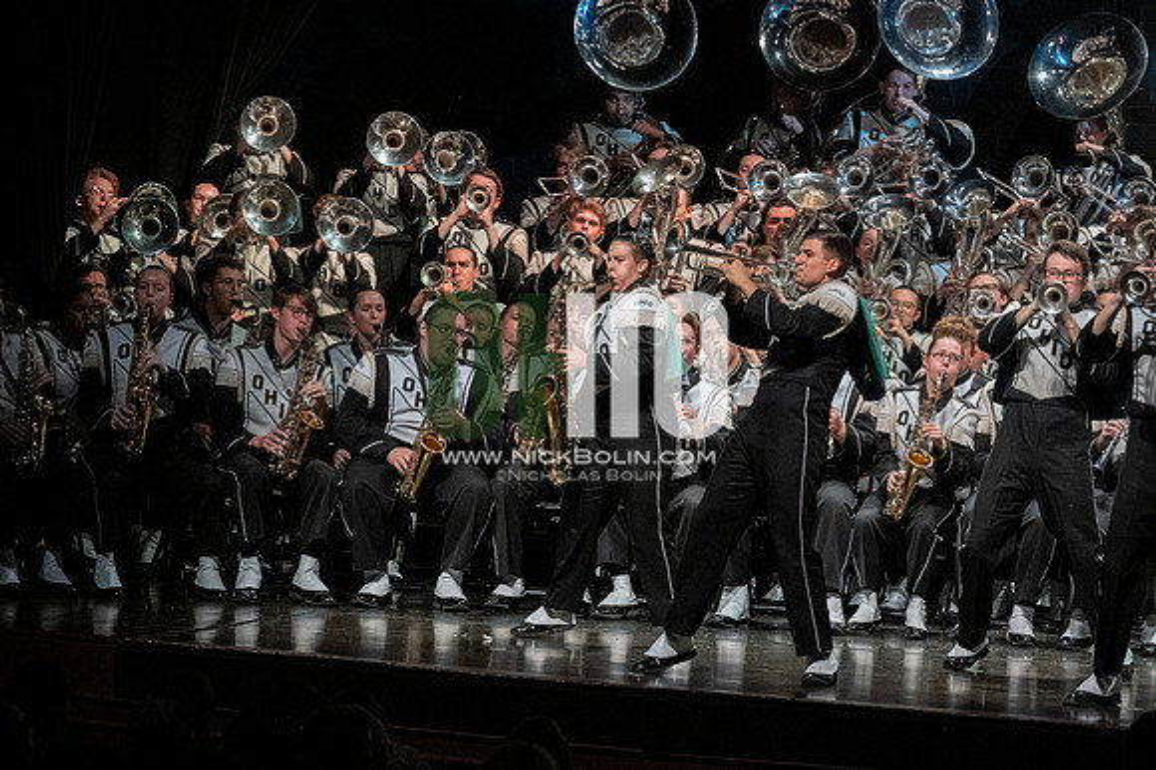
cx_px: 578
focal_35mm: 210
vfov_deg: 6.5
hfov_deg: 9.8
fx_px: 6739
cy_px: 385
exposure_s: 1/500
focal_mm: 140
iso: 4000
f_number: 4
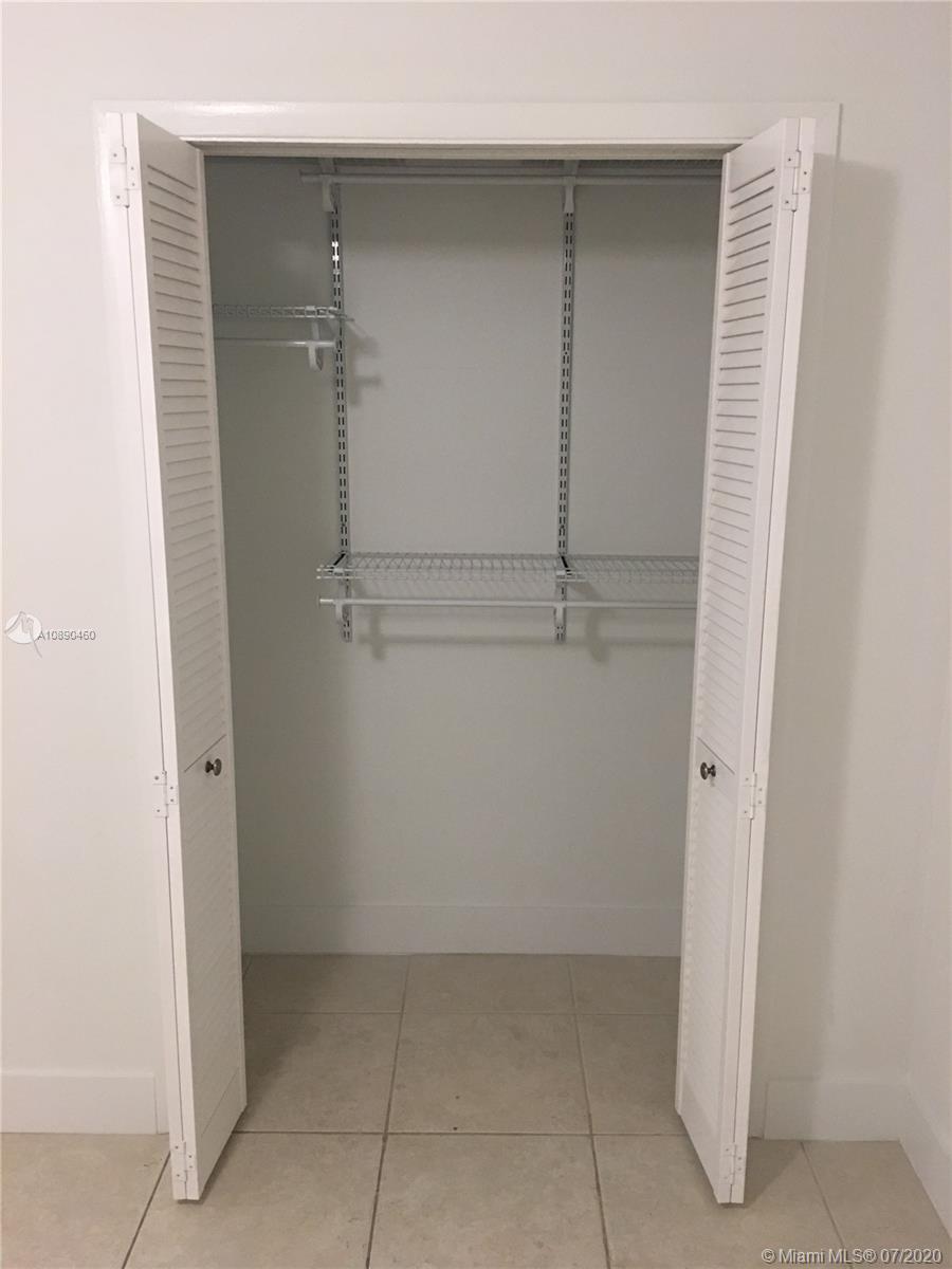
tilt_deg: -12.1
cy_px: 634
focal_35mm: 29
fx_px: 1063
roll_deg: -0.3
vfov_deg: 61.7
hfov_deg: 48.2
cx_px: 476
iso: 100
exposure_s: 1/15
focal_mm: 4.15
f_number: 2.2
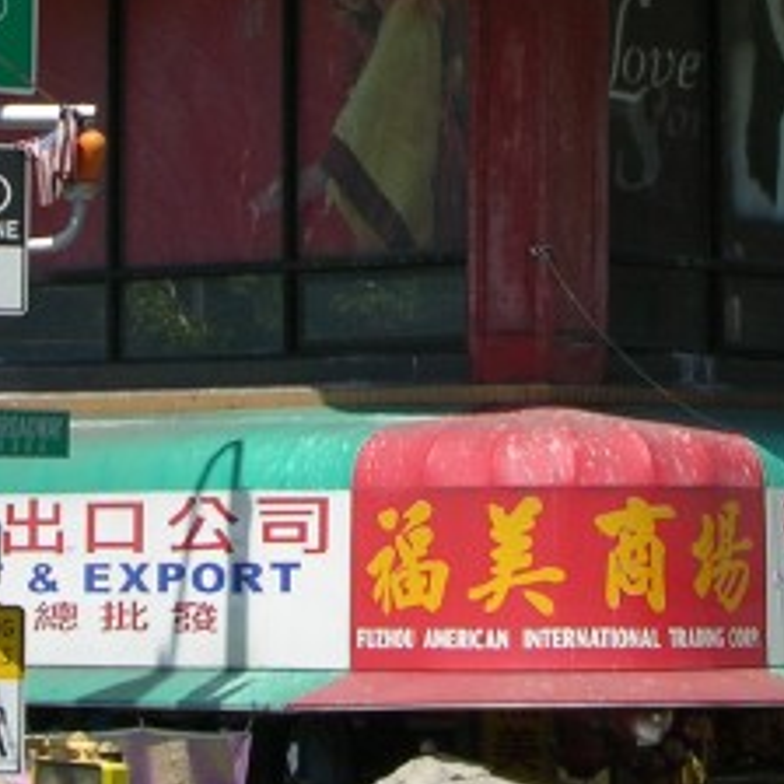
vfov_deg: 10.2
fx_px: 4356
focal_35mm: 170
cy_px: -18
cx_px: 441
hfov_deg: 10.3
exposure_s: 1/227
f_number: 5.8
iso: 50
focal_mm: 10.7
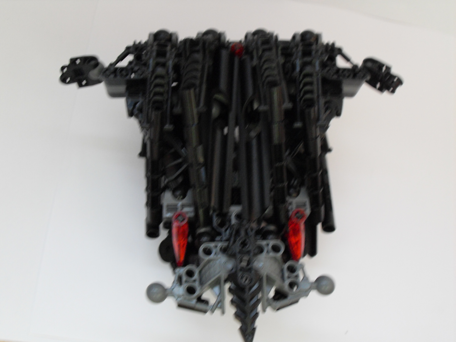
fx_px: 553
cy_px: 171
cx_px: 228
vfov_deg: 34.3
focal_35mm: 42
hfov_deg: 44.8
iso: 200
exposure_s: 1/20
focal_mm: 7.1
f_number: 3.1
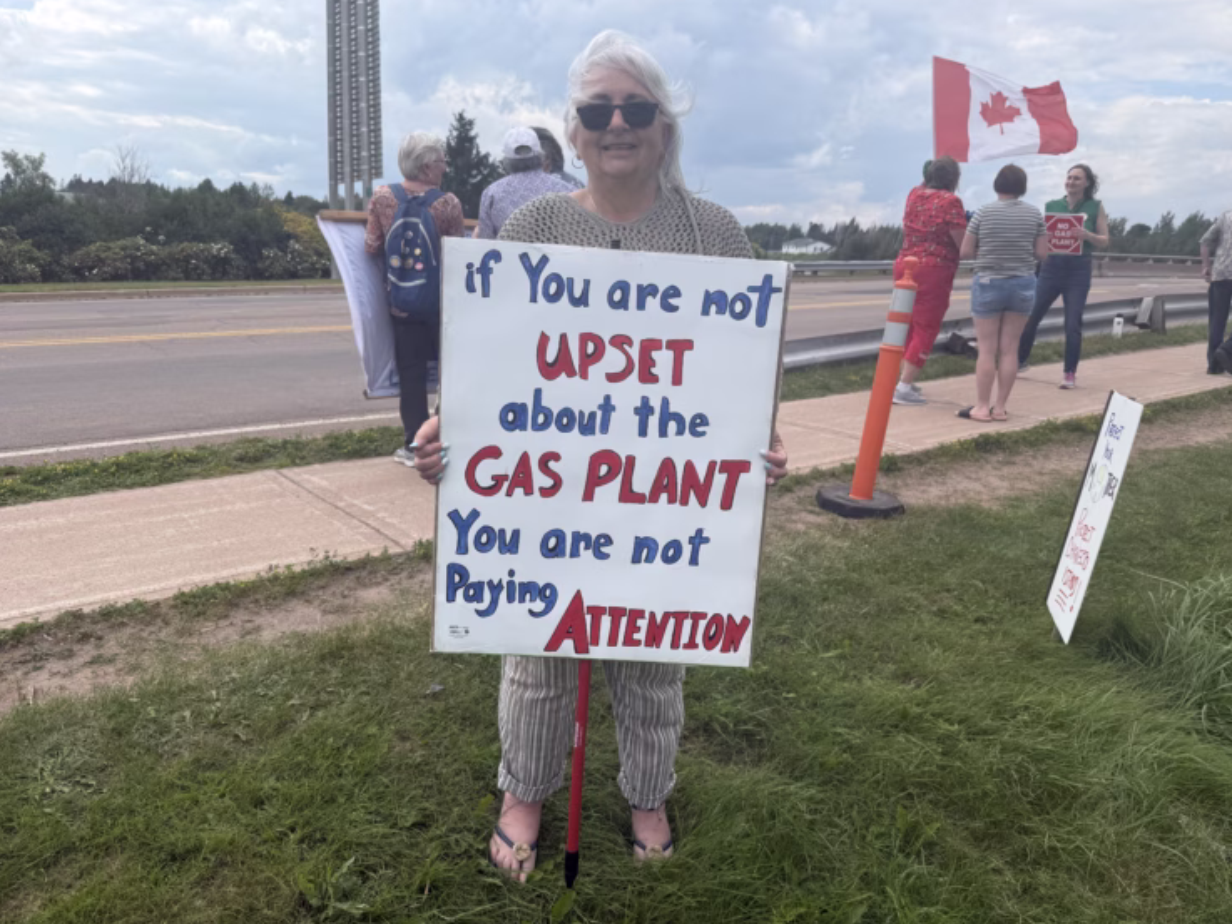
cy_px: 453
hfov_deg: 69.4
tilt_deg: -11.6
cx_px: 632
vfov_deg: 54.9
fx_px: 890
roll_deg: -2.2
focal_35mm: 25
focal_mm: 6.76
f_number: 1.78
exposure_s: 1/4167
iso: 80
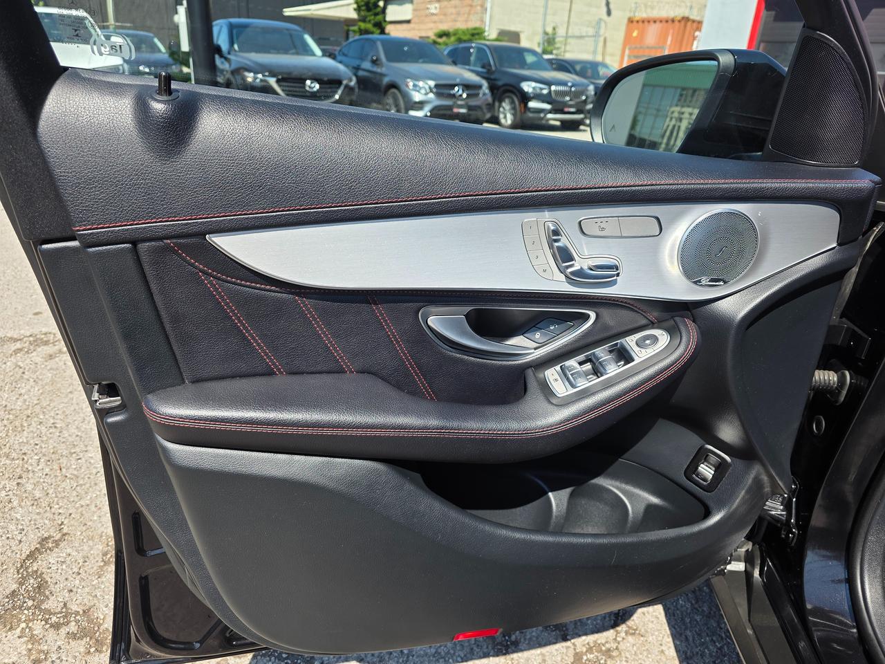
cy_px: 332
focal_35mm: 23
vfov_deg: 58.9
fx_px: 588
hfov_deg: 73.9
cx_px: 442
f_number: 1.7
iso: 40
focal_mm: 6.3
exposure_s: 1/883
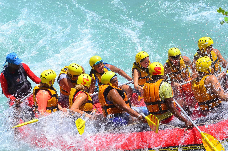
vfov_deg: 4.7
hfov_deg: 7.1
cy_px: 76
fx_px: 1849
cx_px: 114
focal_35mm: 292
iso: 800
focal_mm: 195
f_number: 14
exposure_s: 1/800
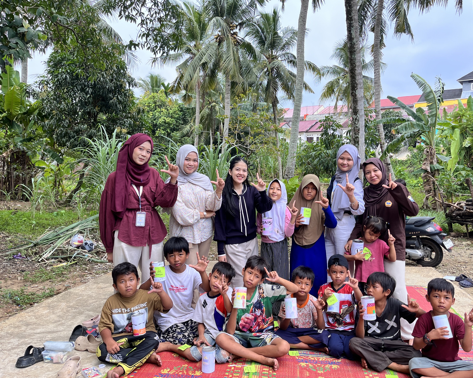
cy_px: 188
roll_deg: +0.3
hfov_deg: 62.2
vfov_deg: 51.5
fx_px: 392
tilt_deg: -3.4
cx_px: 247
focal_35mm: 28
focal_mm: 5.1
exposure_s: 1/164
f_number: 1.6
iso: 50
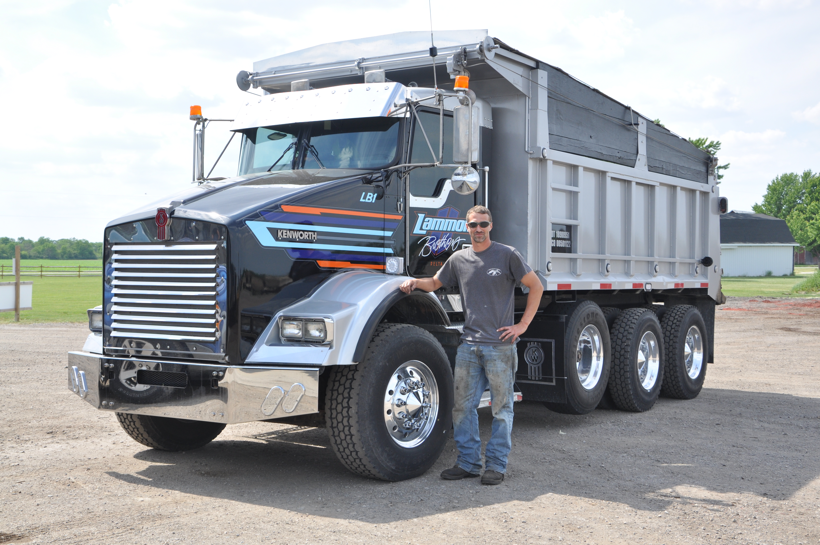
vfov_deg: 28.0
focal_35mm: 48
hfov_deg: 41.2
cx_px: 410
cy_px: 272
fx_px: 1092
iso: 200
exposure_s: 1/320
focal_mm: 32
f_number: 9
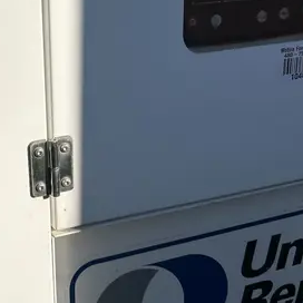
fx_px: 614
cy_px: 96
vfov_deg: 27.5
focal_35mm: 62
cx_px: 29
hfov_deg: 26.8
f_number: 1.5
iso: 50
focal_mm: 5.7
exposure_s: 1/8696
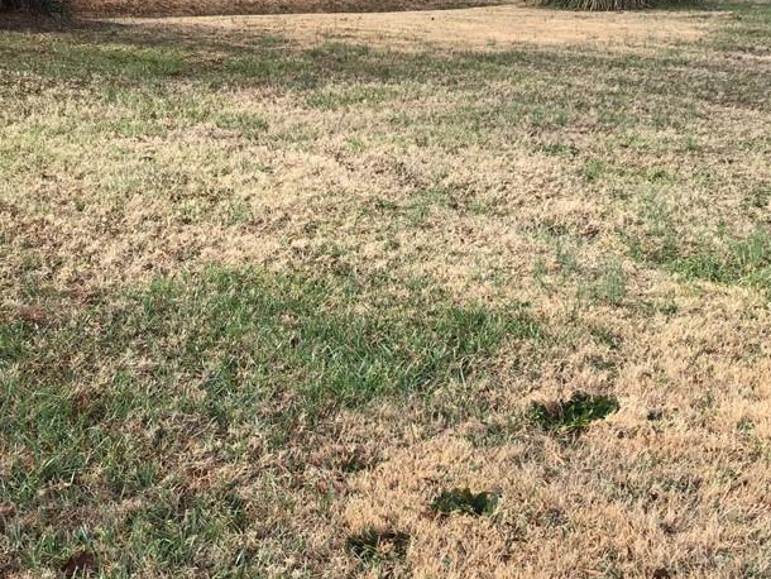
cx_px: 344
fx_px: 1159
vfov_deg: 28.0
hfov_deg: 36.8
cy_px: 255
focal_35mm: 52
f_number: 2.4
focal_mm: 3.3
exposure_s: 1/206
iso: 25
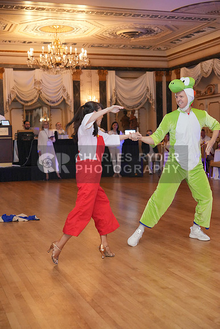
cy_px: 164
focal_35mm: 50
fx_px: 458
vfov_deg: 39.6
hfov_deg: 27.0
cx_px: 110
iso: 8000
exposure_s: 1/250
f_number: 3.2
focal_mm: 50
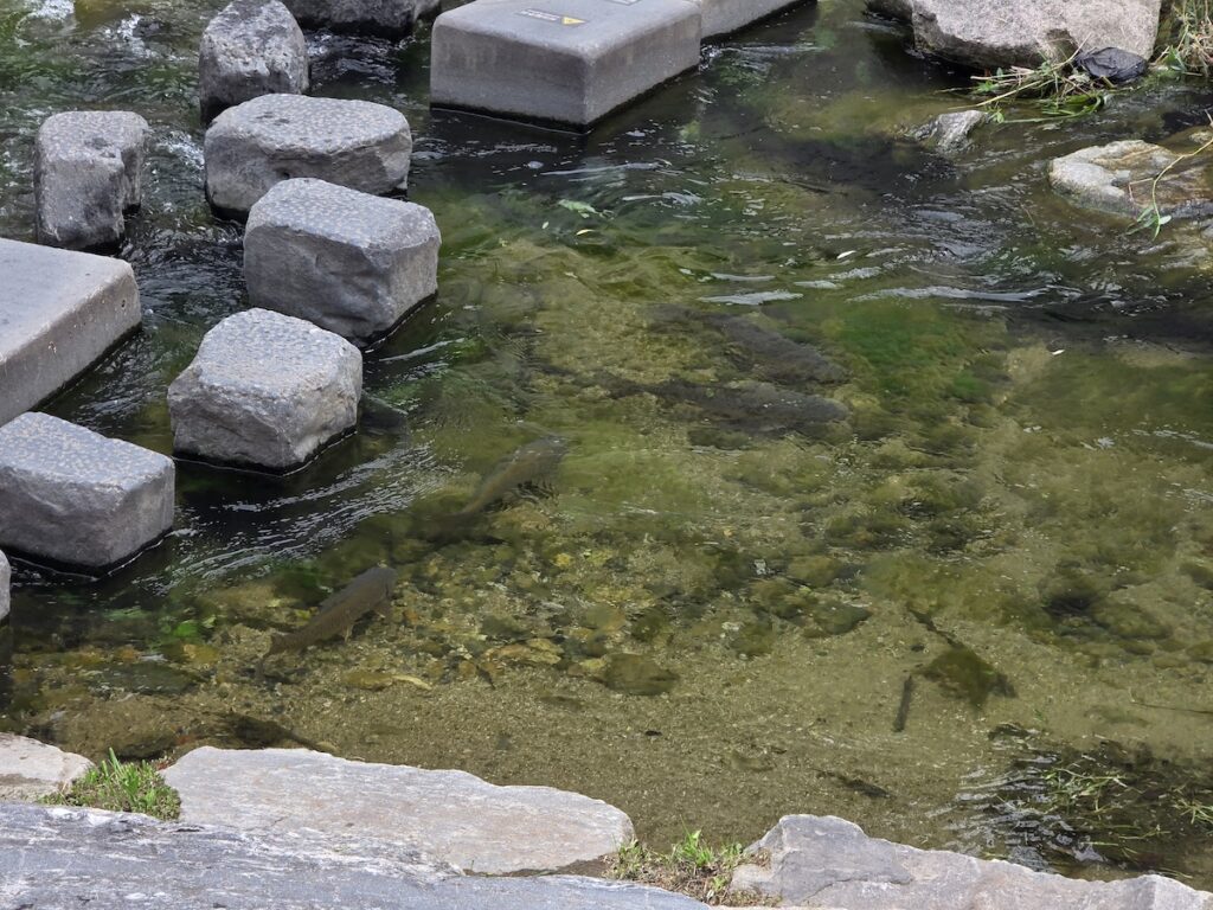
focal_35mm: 115
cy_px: 455
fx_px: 4030
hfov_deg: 17.1
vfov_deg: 12.9
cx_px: 606
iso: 64
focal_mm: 18.6
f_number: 3.4
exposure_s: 1/389
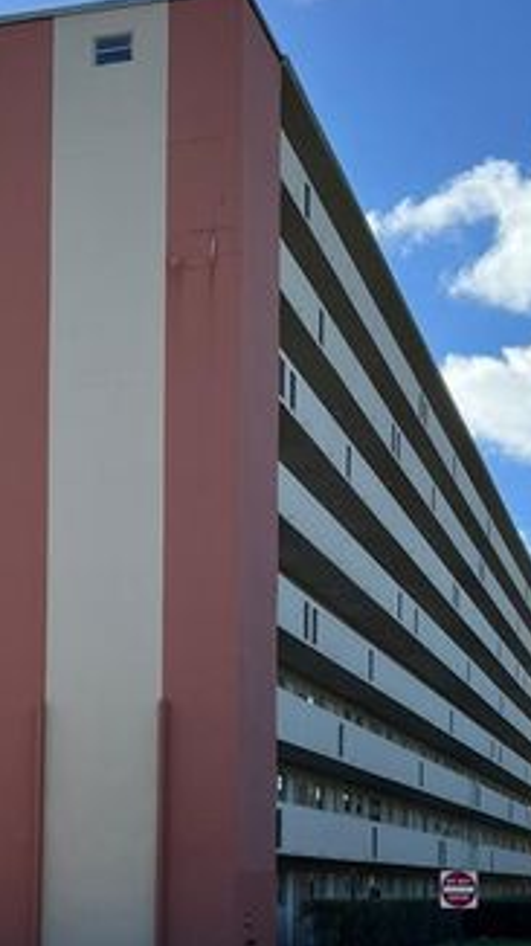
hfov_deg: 20.6
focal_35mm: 58
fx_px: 1454
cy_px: 756
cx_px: 342
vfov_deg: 34.9
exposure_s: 1/3460
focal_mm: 5.7
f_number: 1.5
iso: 50
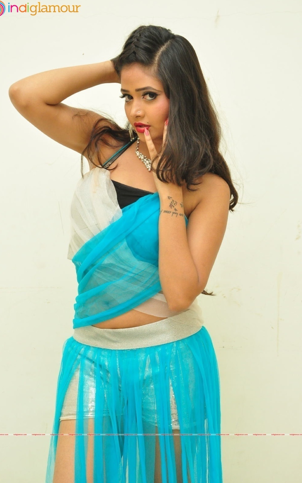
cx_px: 149
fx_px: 1014
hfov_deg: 16.9
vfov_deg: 26.8
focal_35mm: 77
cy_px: 242
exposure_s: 1/125
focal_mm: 50
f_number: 8
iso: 1600
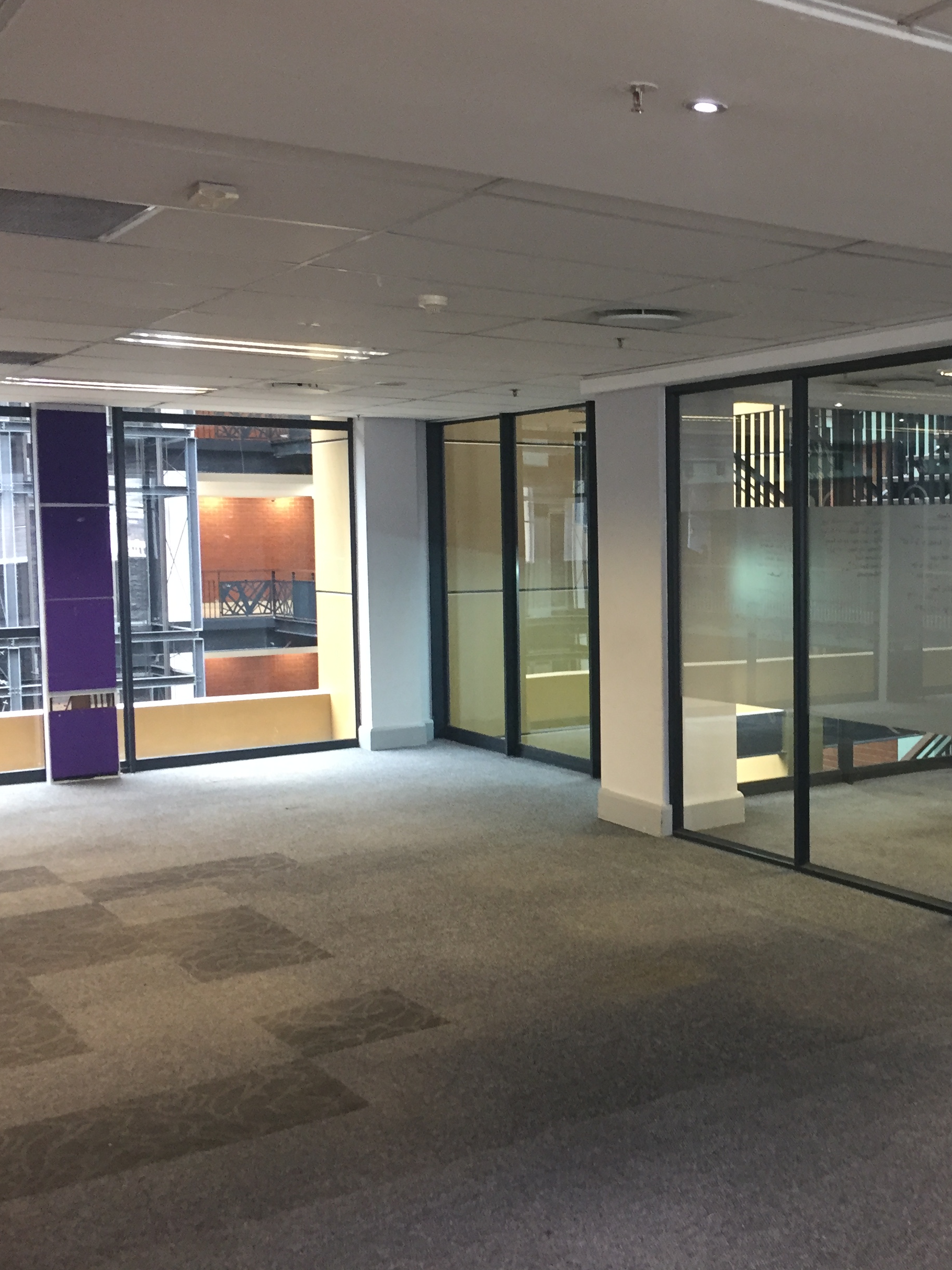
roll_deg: -0.1
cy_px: 634
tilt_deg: -4.5
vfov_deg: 47.9
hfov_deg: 36.0
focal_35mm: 39
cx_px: 718
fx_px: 1430
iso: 160
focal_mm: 4.15
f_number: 2.2
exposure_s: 1/33
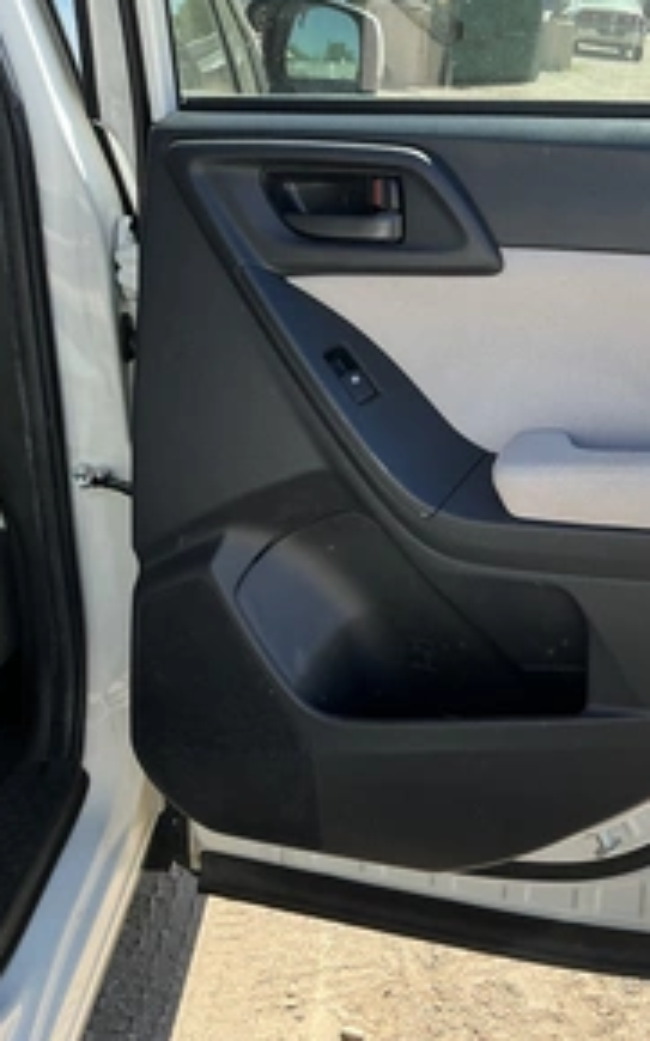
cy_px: 510
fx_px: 1163
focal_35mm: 41
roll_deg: -4.9
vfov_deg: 48.2
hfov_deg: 29.3
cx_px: 639
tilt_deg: -19.5
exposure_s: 1/500
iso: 25
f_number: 1.8
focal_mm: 3
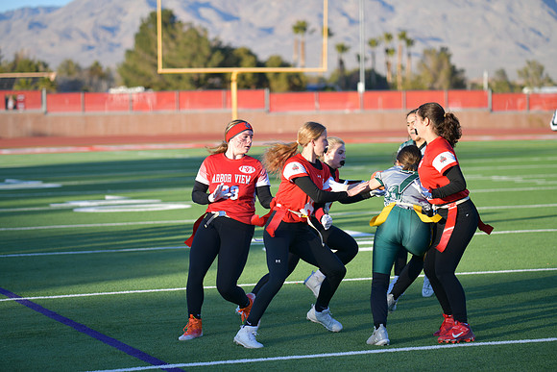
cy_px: 186
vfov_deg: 11.4
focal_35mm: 120
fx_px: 1857
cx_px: 278
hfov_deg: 17.1
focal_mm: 120
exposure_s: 1/800
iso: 90
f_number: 2.8
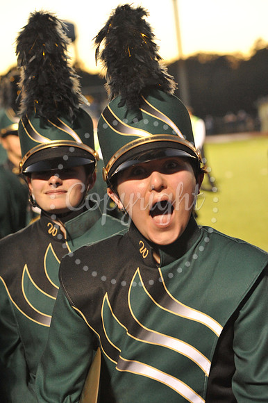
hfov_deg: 17.0
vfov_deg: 25.4
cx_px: 134
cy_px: 202
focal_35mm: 80
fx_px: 894
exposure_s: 1/125
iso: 5000
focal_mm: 80
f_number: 5.6
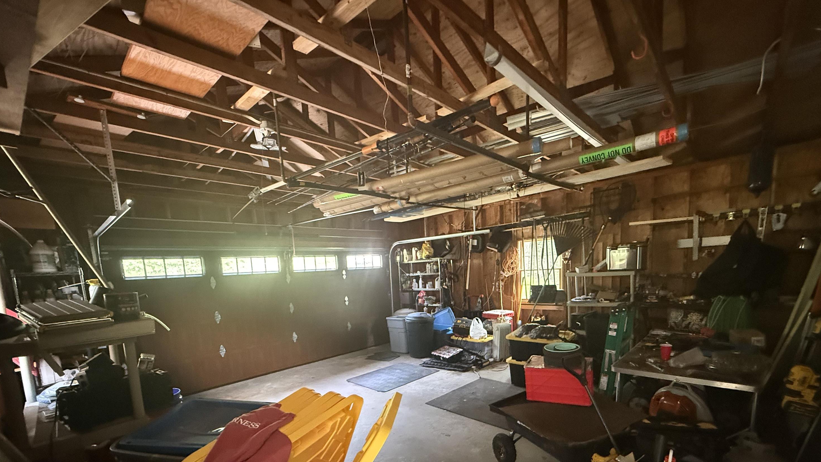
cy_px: 314
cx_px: 411
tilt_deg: -7.6
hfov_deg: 99.4
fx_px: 348
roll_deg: +4.1
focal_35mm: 16
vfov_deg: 65.0
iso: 1250
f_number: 2.2
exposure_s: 1/40
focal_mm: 2.22
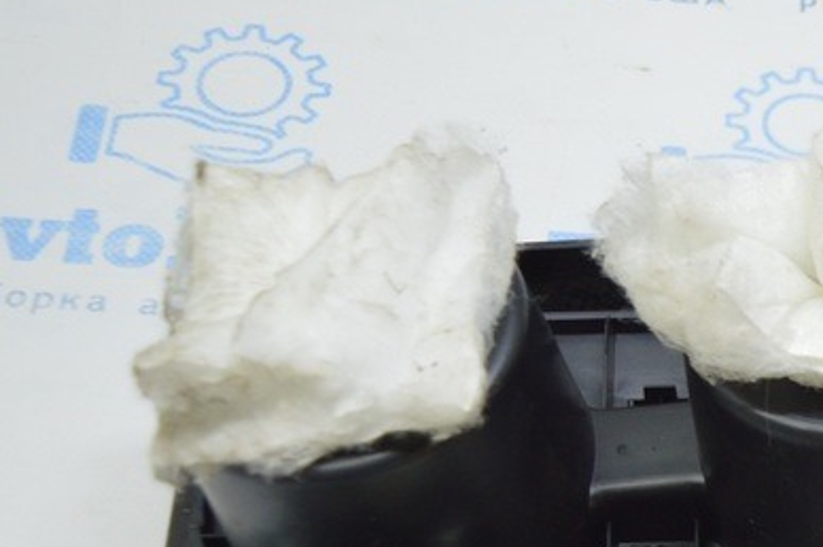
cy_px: 565
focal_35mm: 95
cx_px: 967
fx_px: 2170
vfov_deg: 14.1
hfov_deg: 20.2
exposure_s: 1/50
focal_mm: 24
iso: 400
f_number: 4
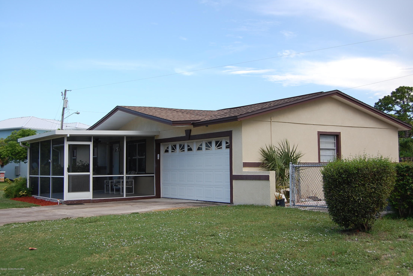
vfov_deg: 31.2
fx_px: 493
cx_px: 211
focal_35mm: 43
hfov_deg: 45.4
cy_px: 137
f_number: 6.3
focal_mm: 28
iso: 200
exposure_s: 1/160
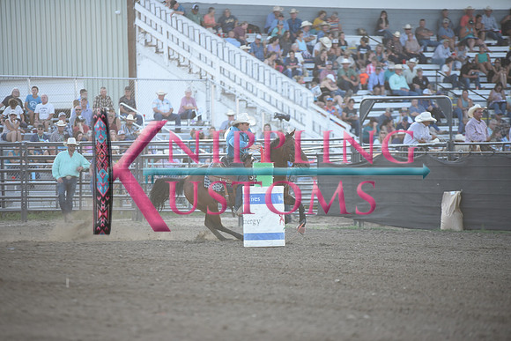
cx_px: 256
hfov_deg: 10.3
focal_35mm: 200
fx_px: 2839
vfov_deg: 6.9
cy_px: 170
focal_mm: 200
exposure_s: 1/1250
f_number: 2.8
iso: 1600
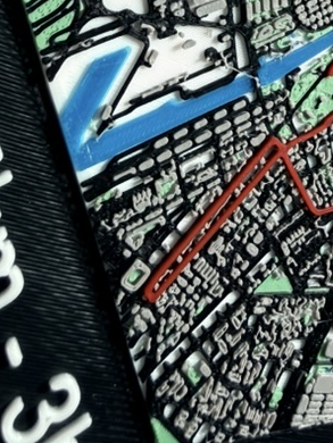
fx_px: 807
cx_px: 396
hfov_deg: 21.7
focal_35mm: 63
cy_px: -35
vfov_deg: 28.2
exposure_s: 1/284
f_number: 2.2
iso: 40
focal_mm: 2.22
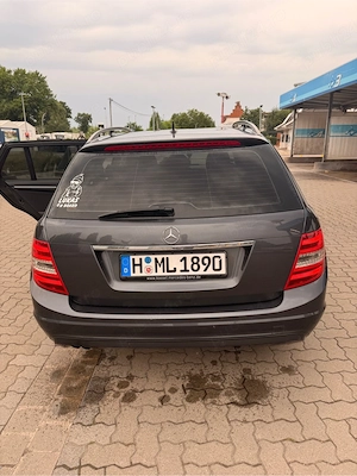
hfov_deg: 56.8
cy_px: 238
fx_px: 330
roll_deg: +0.1
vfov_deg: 71.6
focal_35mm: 24
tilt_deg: -15.8
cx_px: 178
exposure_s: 1/401
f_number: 1.78
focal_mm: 6.76
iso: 80
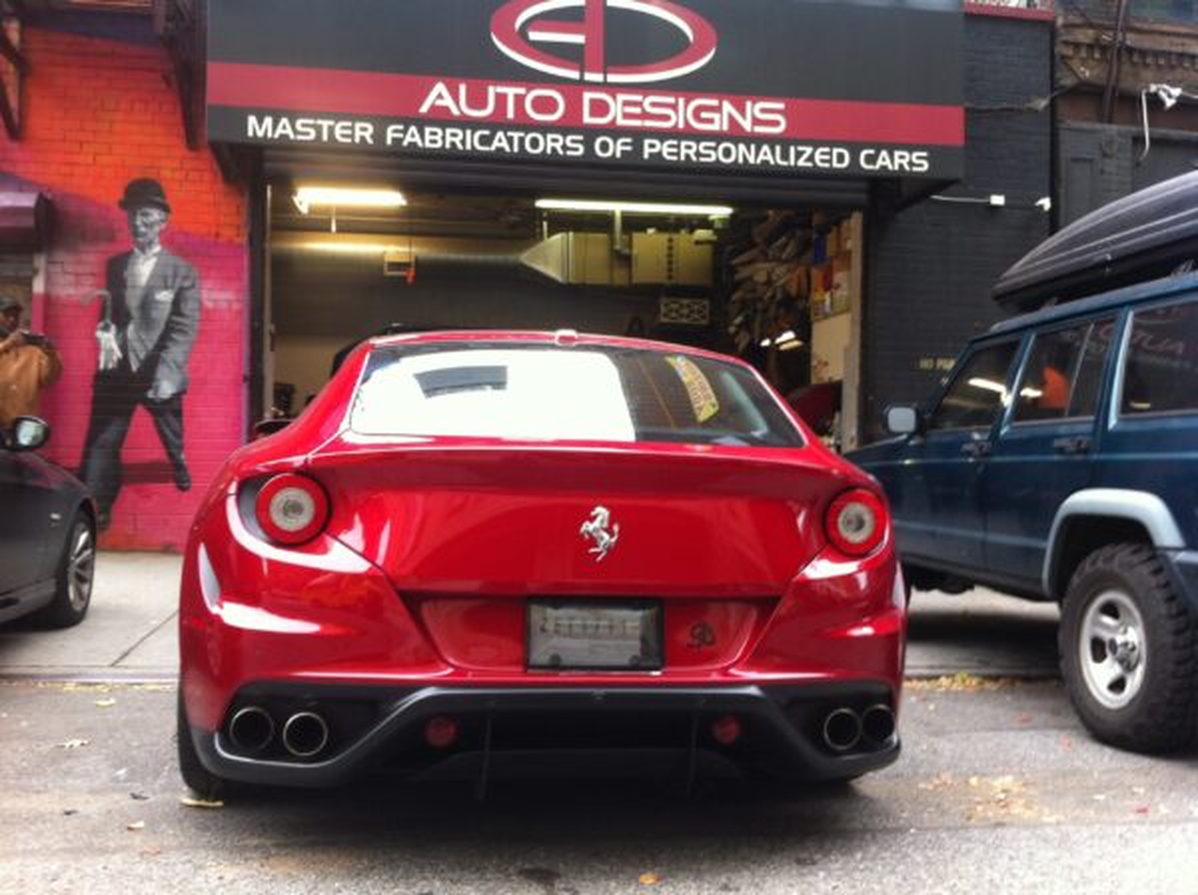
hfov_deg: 52.7
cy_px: 448
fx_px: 1209
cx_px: 599
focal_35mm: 35
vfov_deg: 40.6
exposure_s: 1/40
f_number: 2.8
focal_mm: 3.85
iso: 80
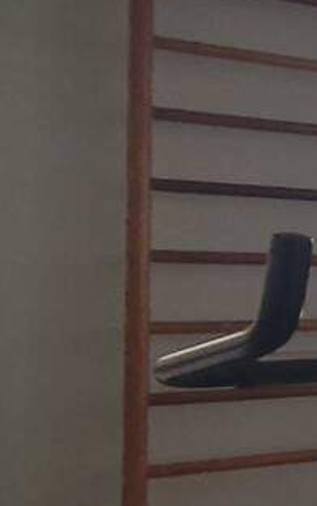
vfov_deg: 32.0
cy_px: 258
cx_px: 1096
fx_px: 884
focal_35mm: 64
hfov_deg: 9.7
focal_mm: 1.8
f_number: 2.2
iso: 100
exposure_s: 1/60
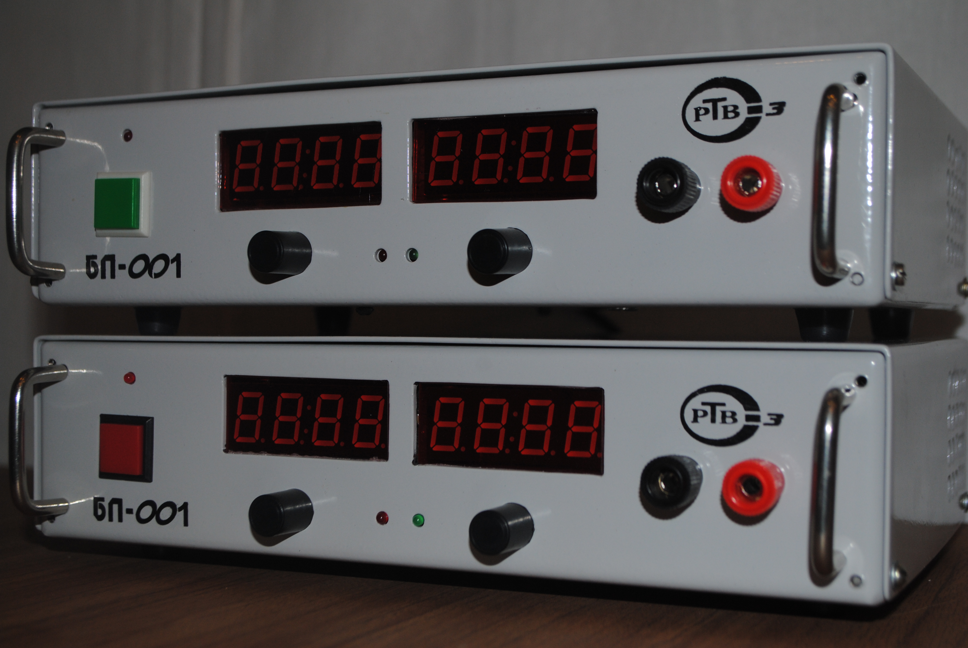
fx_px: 1454
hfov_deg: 36.8
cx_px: 484
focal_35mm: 54
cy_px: 324
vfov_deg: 25.1
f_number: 5
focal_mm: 36
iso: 200
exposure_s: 1/60
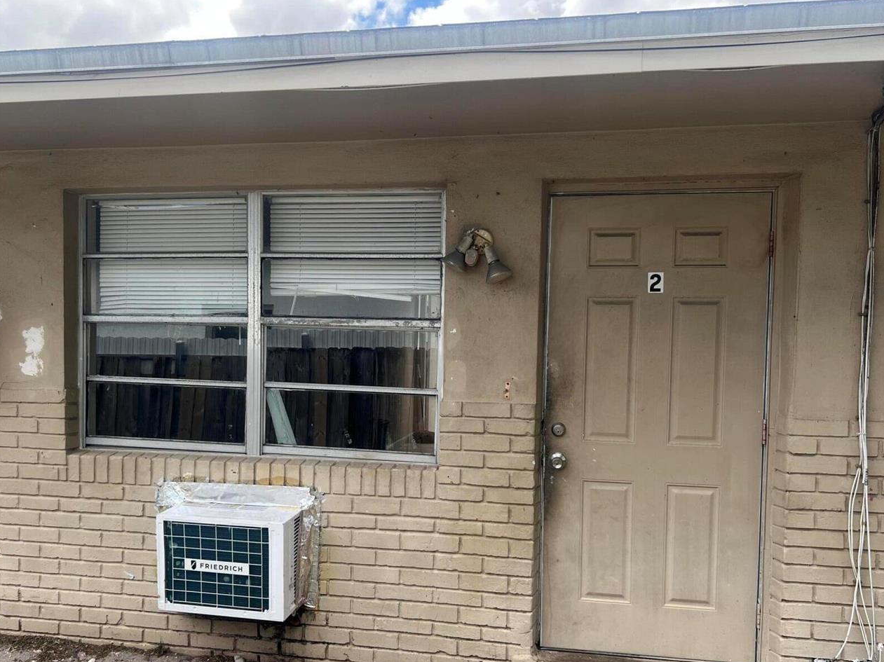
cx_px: 407
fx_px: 842
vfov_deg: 42.8
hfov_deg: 55.3
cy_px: 385
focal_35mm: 33
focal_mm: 5.7
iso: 50
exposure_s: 1/753
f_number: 1.5
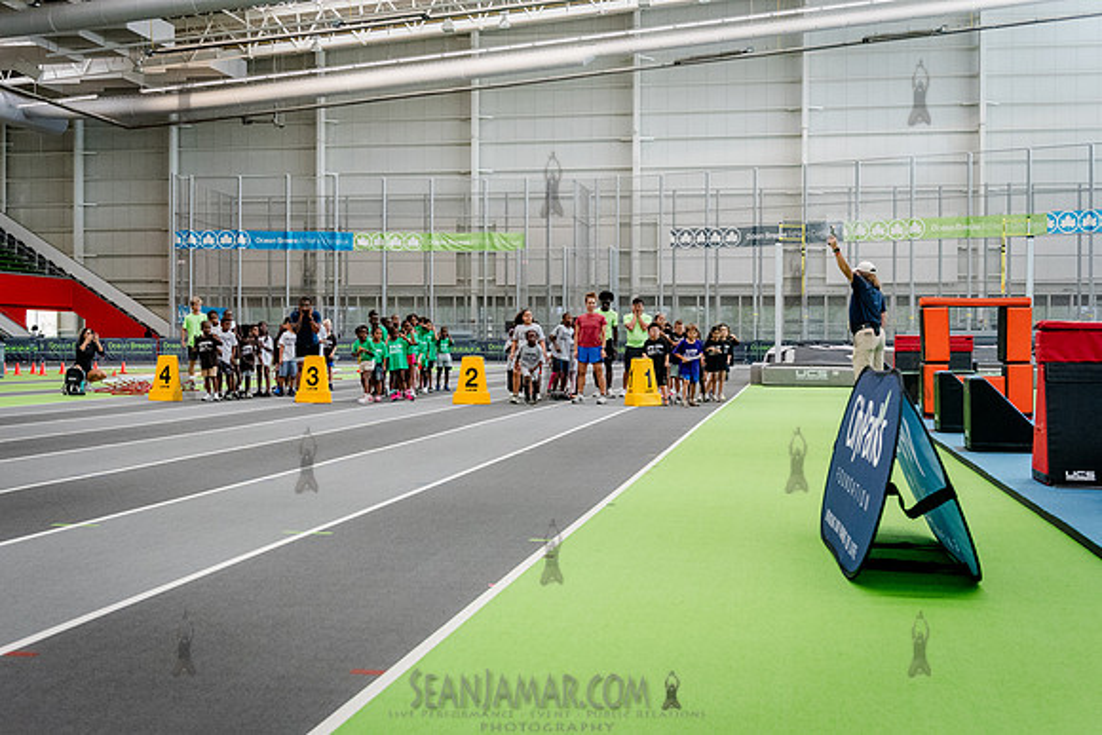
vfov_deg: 31.1
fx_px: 1321
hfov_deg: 45.3
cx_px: 526
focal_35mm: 43
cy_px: 369
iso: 6400
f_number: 4
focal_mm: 40
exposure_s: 1/1000
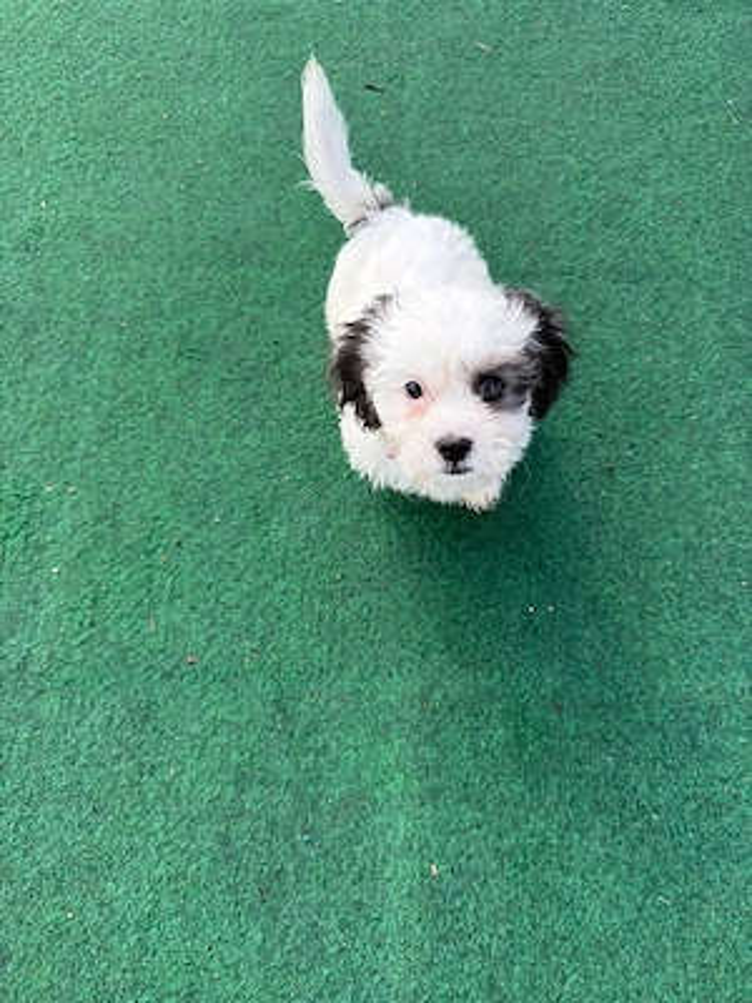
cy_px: 502
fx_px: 695
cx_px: 376
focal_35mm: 24
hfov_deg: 56.8
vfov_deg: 71.6
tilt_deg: -69.1
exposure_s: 1/4975
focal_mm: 6.76
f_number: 1.78
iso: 400
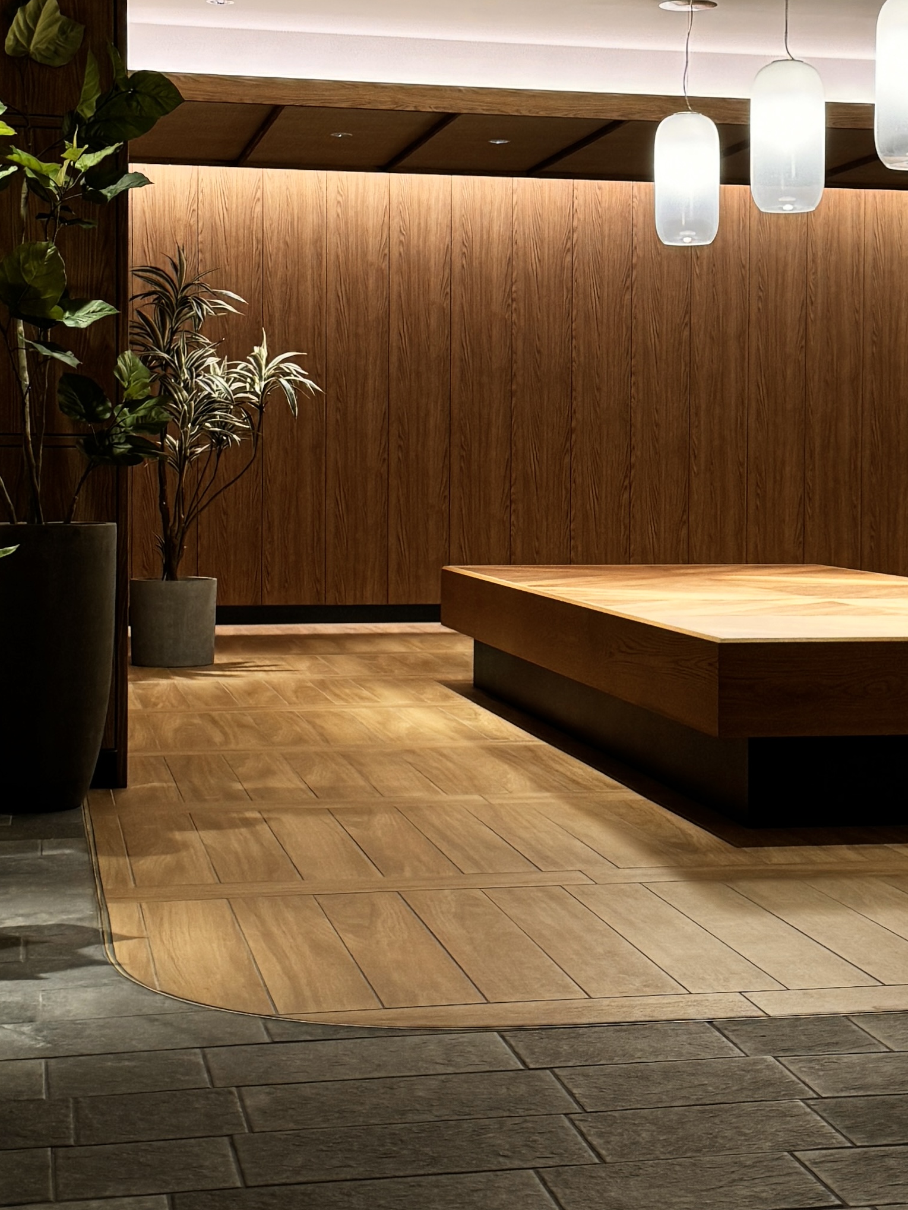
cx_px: 585
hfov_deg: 22.5
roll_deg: -0.9
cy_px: 377
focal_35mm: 65
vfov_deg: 29.6
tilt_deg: +1.2
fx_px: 2273
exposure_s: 1/60
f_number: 1.78
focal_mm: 6.76
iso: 100
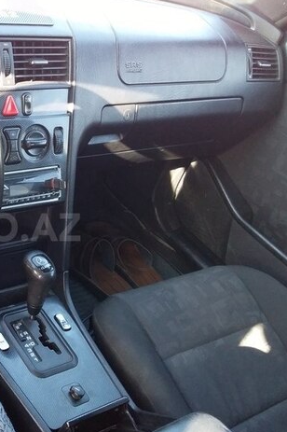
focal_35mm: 46
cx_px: -15
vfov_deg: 42.8
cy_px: 227
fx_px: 551
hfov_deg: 27.2
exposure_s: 1/50
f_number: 2.2
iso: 64
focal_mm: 3.3
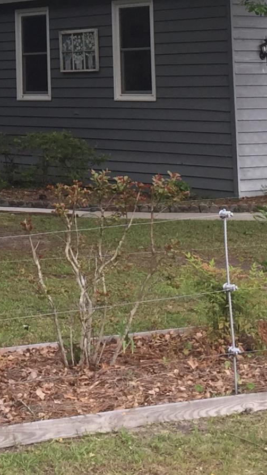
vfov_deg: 19.3
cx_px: -101
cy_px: -48
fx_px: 1334
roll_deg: -0.6
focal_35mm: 106
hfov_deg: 11.1
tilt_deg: +6.2
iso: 32
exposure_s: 1/350
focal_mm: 4.15
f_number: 2.2
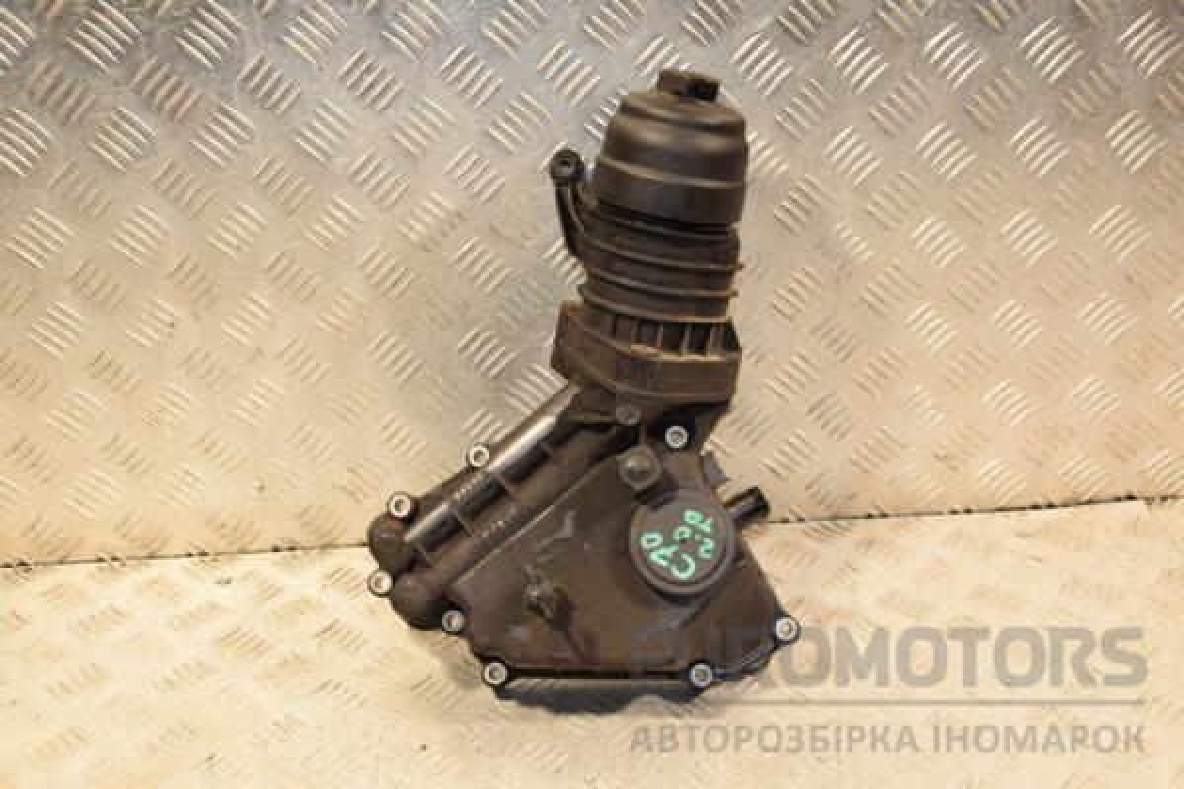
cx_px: 592
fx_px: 1677
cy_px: 394
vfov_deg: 26.5
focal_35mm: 51
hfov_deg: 38.9
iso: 800
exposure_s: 1/200
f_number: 5
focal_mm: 34
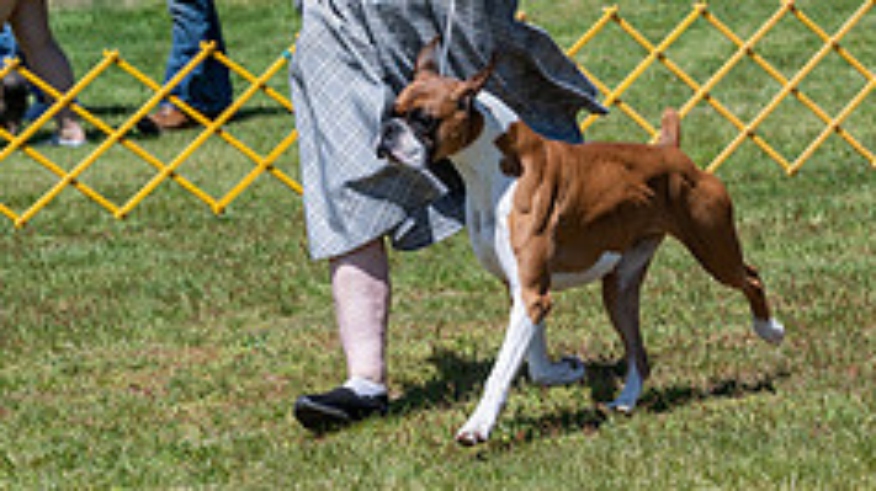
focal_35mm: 227
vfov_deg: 5.3
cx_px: 410
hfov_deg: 9.5
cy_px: -26
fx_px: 5270
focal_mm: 114
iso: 400
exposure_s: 1/1600
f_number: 7.1
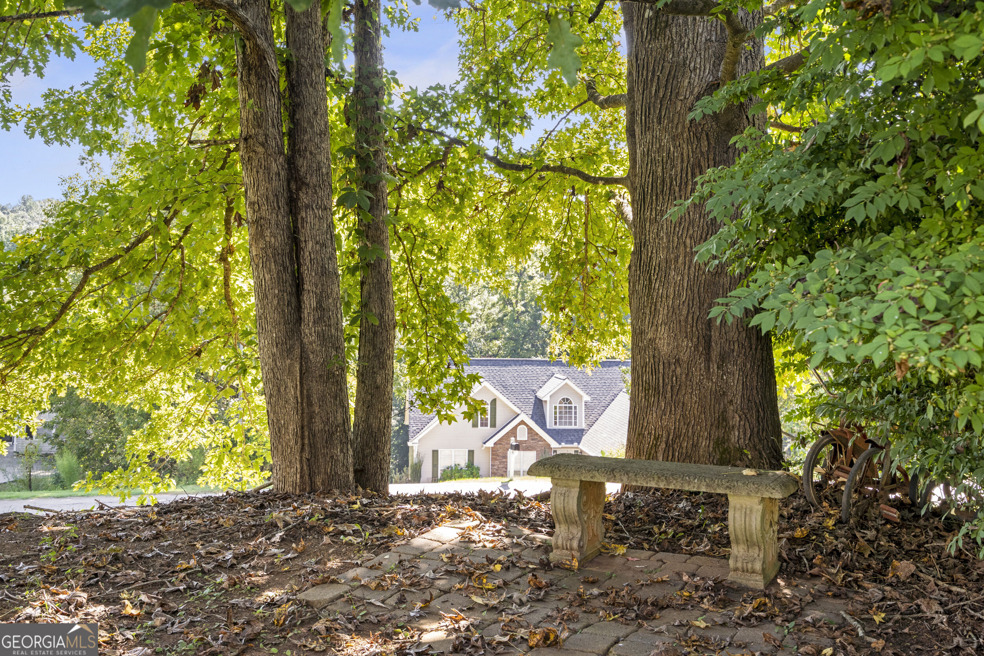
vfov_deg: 37.9
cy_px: 328
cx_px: 492
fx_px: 957
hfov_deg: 54.4
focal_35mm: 35
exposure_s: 1/100
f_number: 8
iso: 800
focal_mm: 35
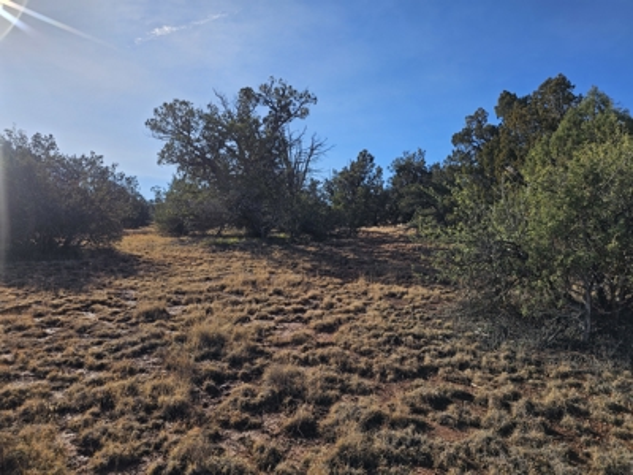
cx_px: 316
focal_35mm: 23
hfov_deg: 73.9
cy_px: 238
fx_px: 421
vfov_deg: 58.9
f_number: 1.7
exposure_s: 1/807
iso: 10
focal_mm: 6.3
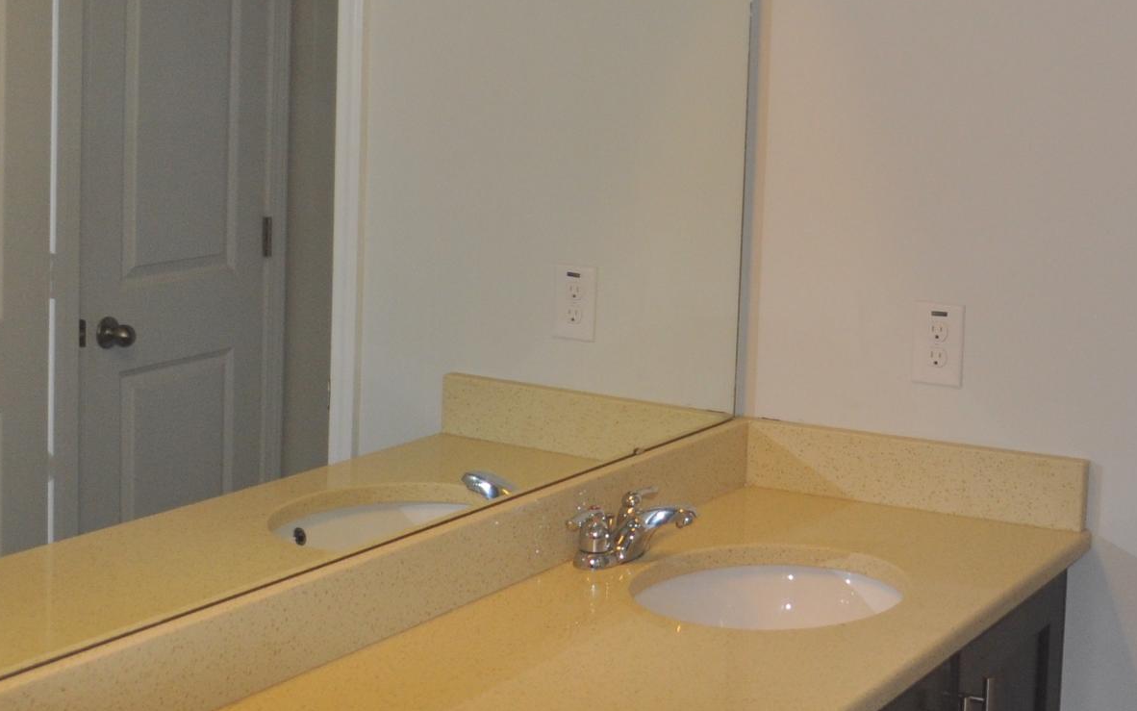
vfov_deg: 14.0
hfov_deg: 22.3
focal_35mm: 93
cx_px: 677
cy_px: 178
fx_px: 2882
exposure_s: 1/125
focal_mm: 24
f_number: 4
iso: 500
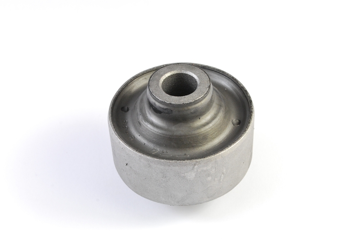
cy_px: 122
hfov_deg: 29.8
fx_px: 683
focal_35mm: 68
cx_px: 182
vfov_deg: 20.2
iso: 720
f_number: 14
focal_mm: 45
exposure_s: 1/30
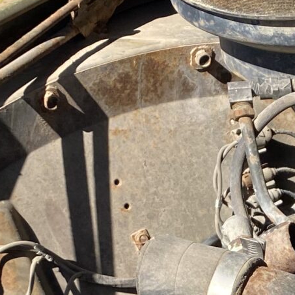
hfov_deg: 12.6
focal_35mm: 130
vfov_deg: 12.9
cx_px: 471
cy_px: 397
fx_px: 1253
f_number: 1.8
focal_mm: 4.25
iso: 32
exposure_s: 1/1522
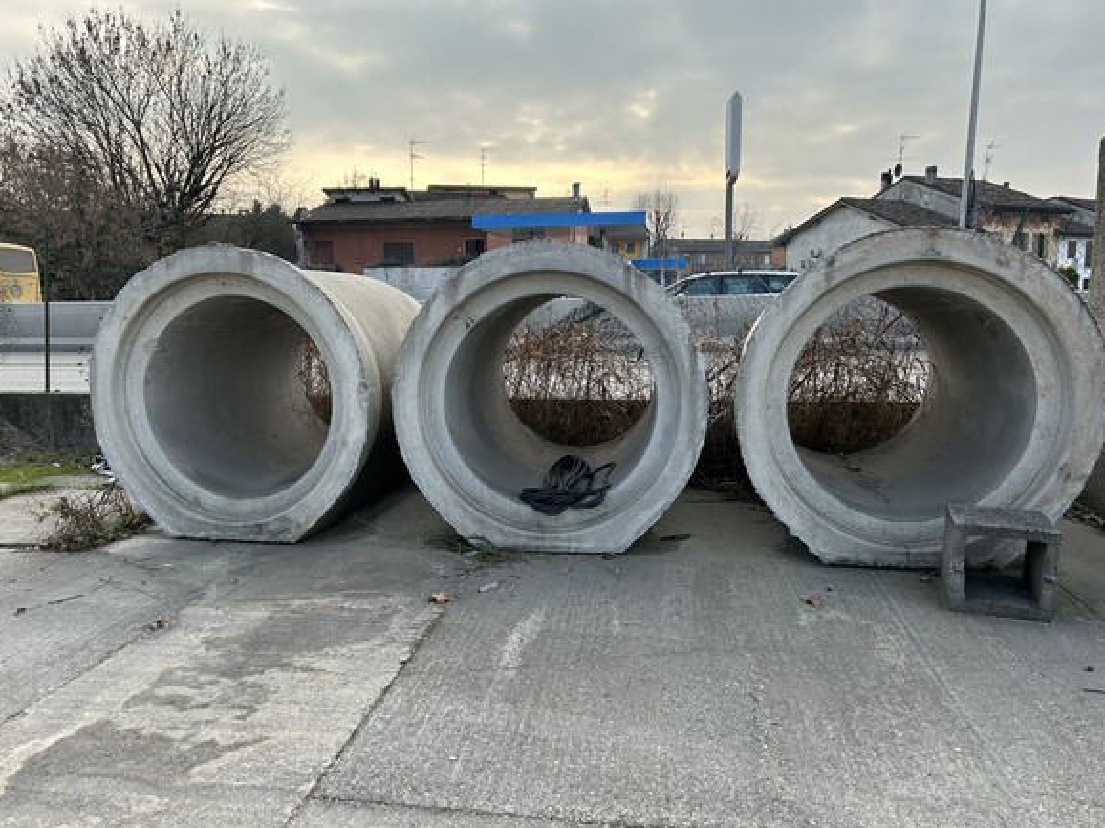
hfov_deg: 65.3
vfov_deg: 51.3
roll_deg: -0.8
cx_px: 545
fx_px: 862
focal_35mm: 27
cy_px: 411
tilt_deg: -7.9
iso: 50
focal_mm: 5.7
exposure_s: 1/1100
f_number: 1.5
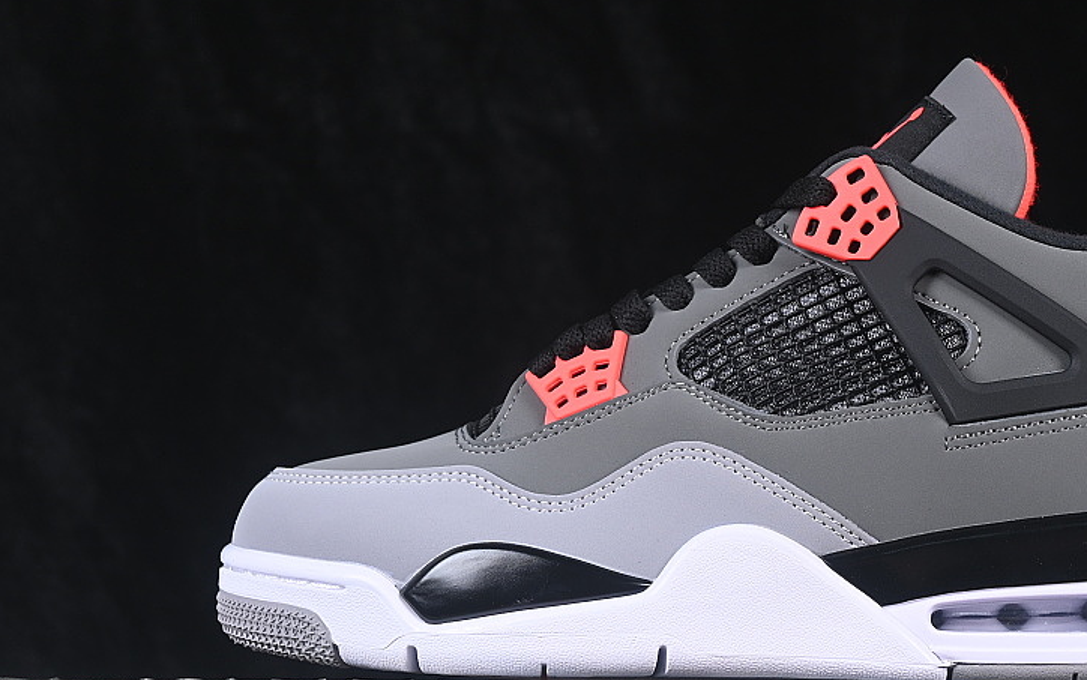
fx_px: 3378
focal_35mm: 114
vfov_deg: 11.5
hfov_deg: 18.2
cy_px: 350
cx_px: 772
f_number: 7.1
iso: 160
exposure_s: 1/60
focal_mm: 50
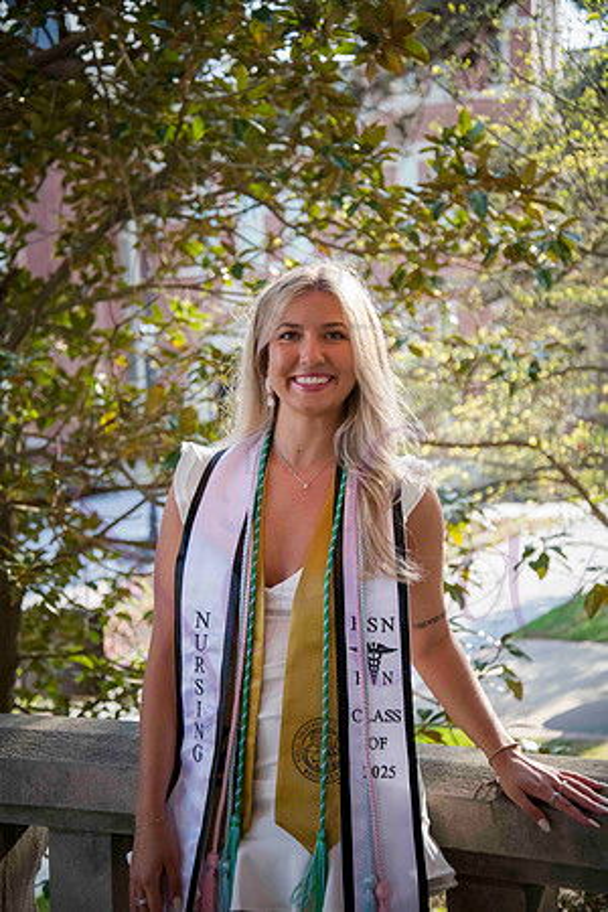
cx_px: 304
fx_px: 1571
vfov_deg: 32.4
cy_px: 456
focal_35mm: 62
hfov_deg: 21.9
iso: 500
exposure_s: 1/500
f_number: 4.5
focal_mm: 62
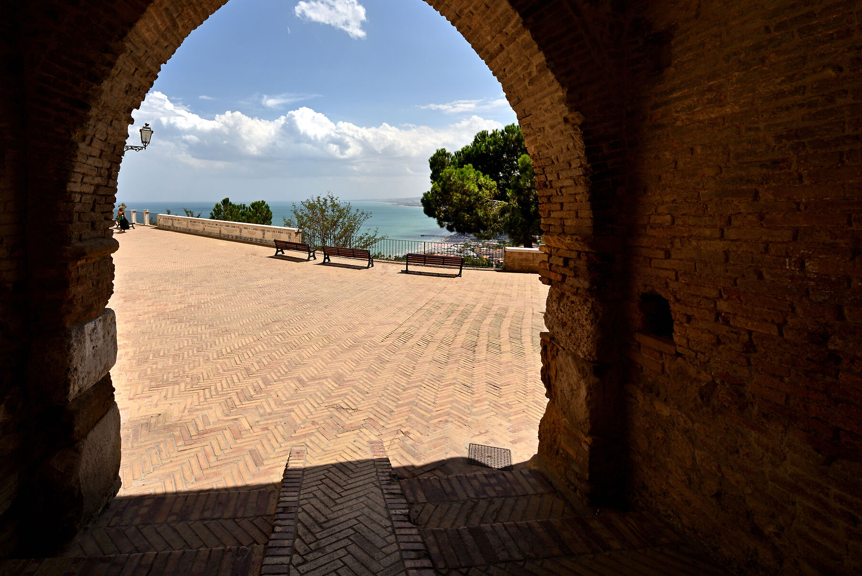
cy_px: 212
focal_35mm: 16
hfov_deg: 95.5
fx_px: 383
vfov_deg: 72.4
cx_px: 348
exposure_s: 1/200
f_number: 11
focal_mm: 12
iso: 64
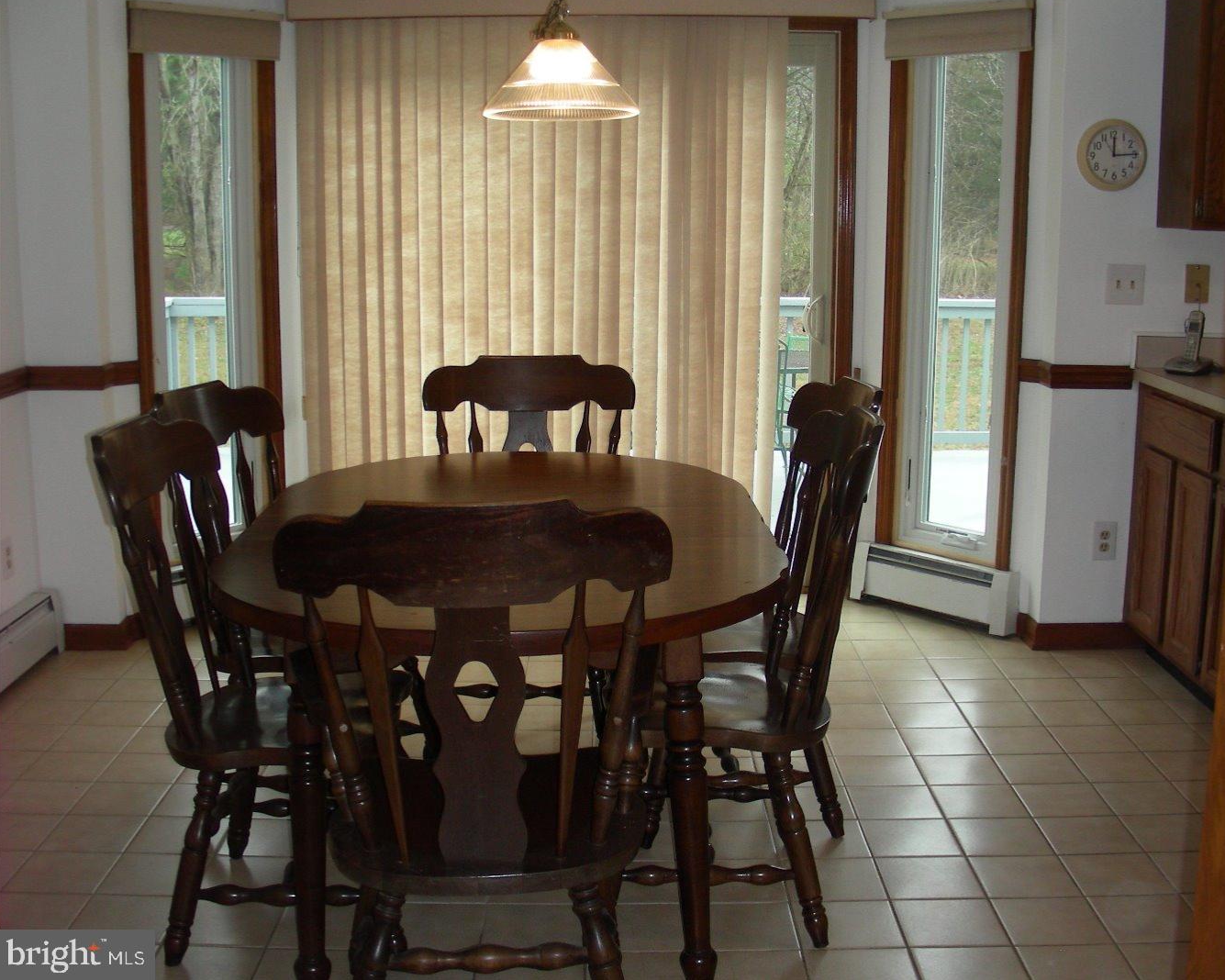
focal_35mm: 40
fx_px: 1450
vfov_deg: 37.3
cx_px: 655
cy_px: 486
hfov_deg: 45.8
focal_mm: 6.3
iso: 53
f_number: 3.5
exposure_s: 1/30
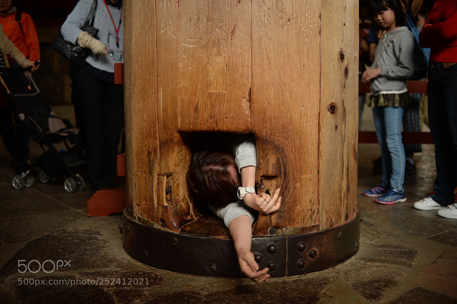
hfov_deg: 45.5
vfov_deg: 31.2
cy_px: 152
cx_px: 228
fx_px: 546
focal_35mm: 43
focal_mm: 43
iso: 400
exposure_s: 1/125
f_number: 2
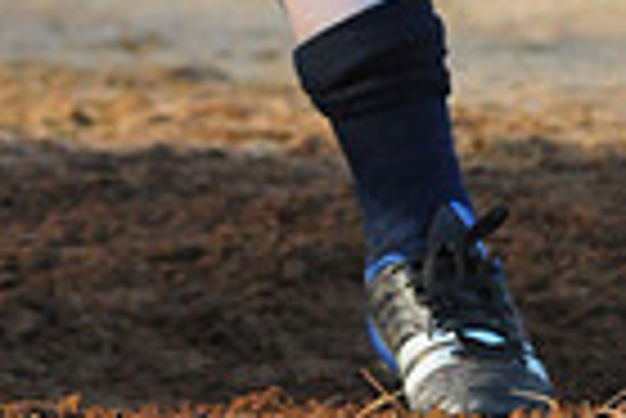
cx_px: 79
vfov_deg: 0.7
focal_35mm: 1869
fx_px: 32533
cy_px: -809
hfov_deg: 1.1
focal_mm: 300
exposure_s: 1/3200
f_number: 4
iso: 3200
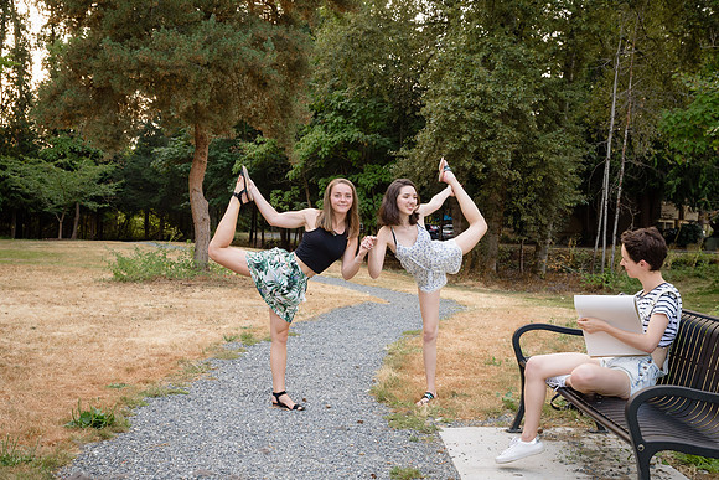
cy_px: 271
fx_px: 813
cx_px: 360
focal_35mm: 41
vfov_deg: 32.8
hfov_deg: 47.7
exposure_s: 1/80
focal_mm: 36
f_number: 8
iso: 1000
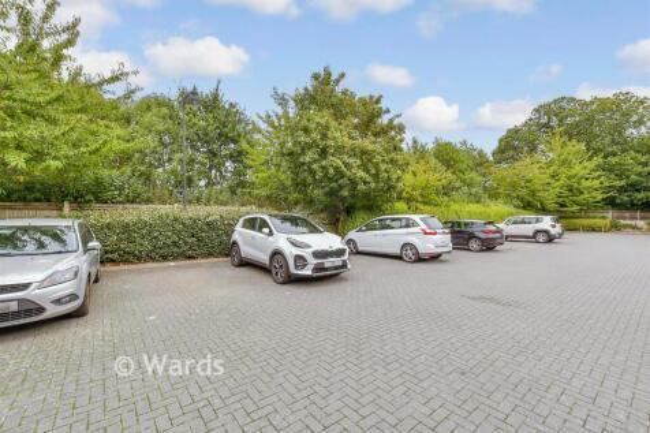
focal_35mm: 15
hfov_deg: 100.4
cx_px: 325
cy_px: 216
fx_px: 271
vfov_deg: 77.3
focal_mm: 10
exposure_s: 1/250
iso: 320
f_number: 8
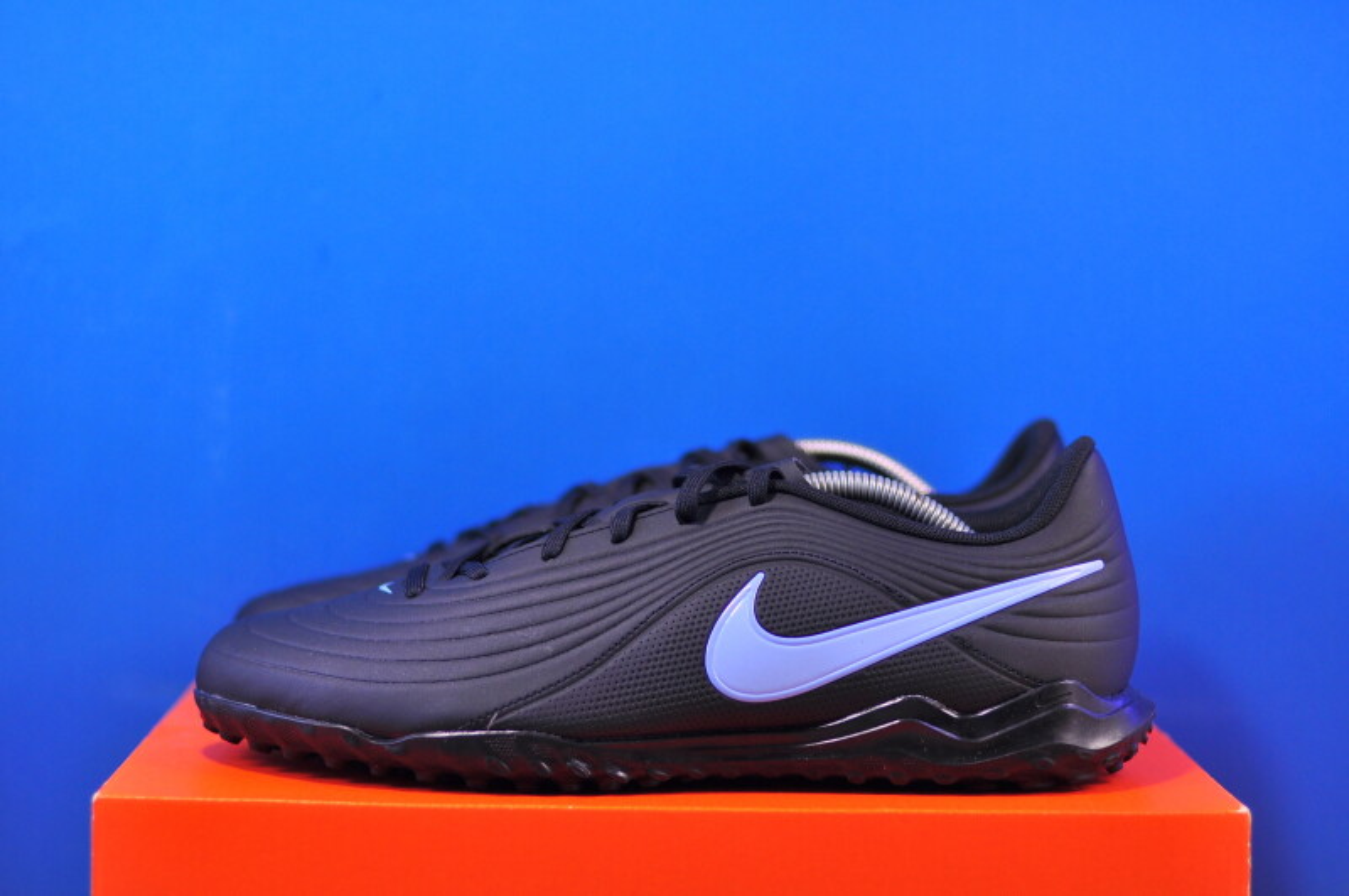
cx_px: 674
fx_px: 2806
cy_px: 448
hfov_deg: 27.0
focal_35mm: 75
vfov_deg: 18.1
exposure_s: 1/320
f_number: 2
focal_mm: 50
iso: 250
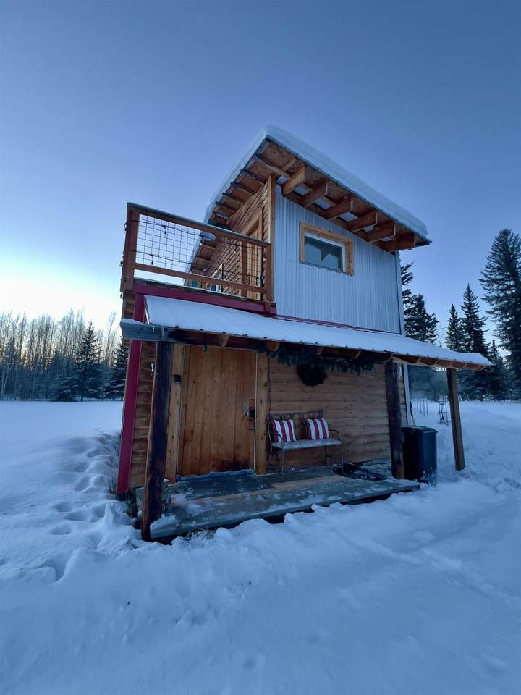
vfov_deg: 106.2
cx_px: 260
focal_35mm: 13
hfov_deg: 89.9
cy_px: 348
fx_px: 261
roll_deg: -2.6
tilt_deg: +11.1
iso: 250
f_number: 1.8
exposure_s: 1/92
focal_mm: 1.57
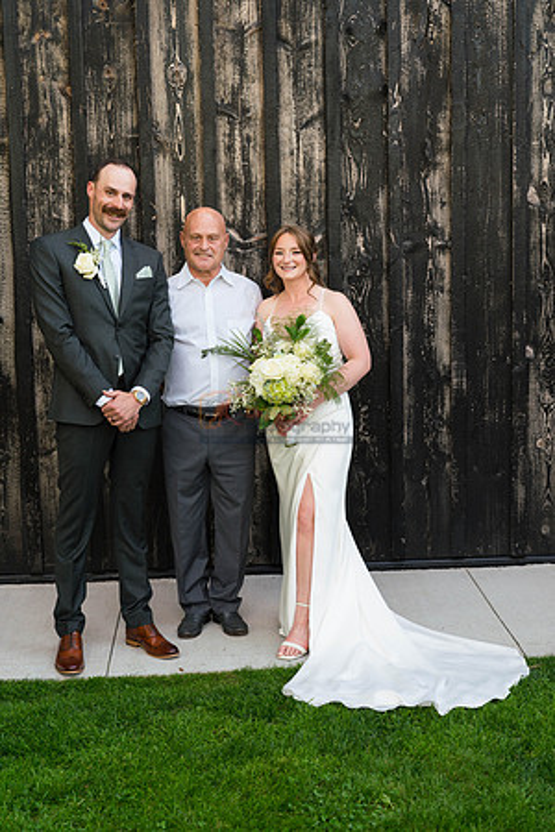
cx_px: 278
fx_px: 1226
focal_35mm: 53
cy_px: 416
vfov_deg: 37.5
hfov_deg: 25.5
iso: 400
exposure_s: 1/250
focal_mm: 53
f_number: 4.5
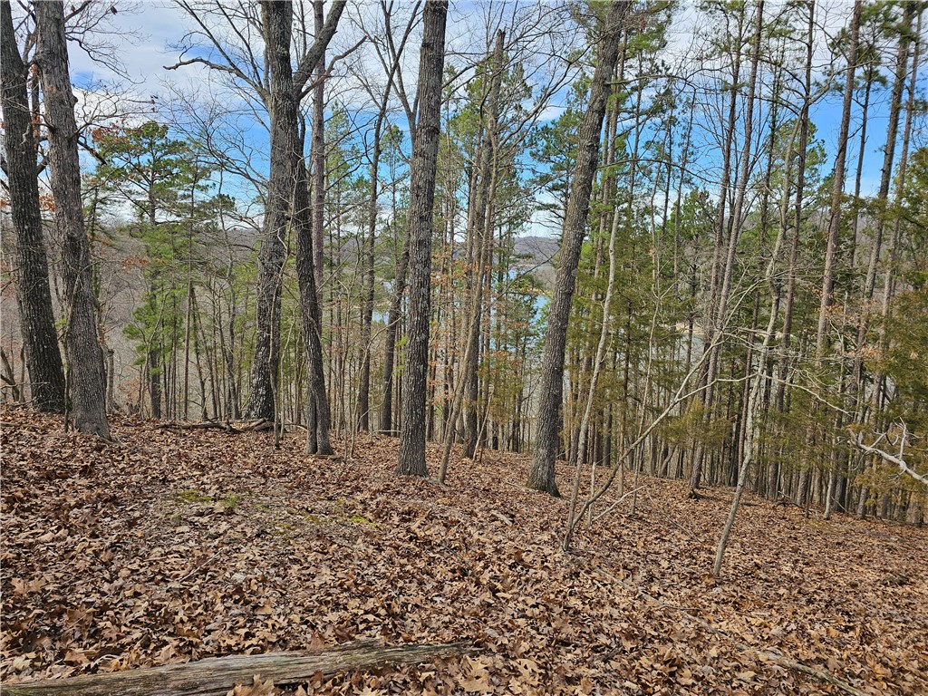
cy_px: 348
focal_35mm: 23
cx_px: 464
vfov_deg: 58.9
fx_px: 617
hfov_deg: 73.9
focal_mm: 6.3
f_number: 1.7
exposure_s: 1/305
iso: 10
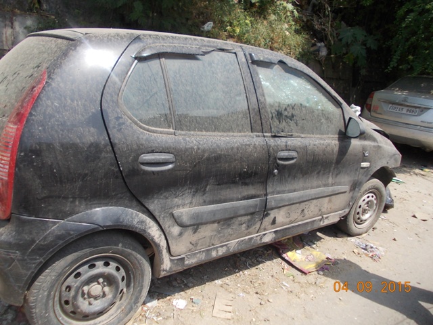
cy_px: 162
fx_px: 350
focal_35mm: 28
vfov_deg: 49.7
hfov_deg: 63.4
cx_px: 216
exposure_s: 1/250
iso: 80
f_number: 5.4
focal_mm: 4
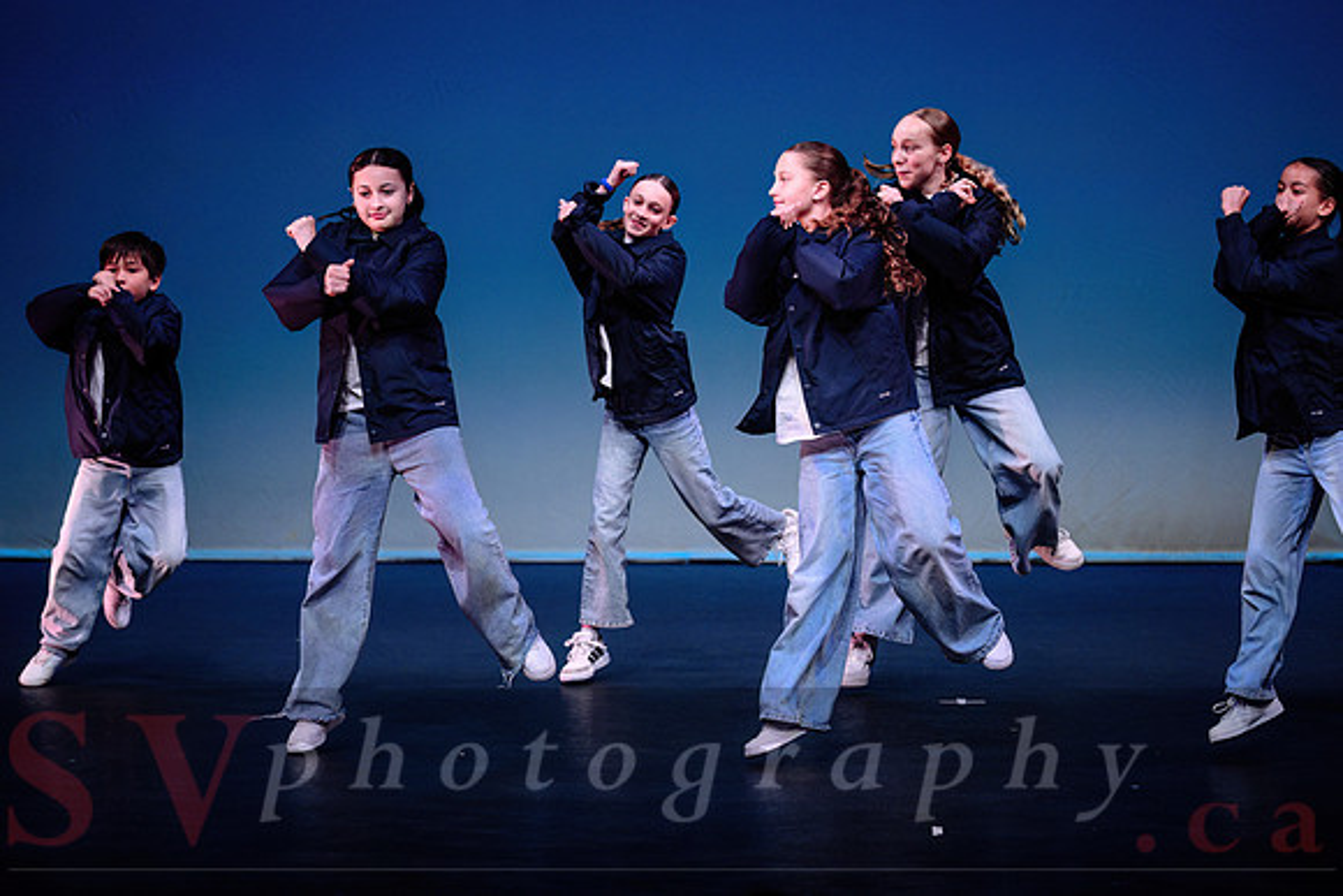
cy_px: 448
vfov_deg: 8.2
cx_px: 627
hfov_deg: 12.2
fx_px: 6266
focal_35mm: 168
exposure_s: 1/640
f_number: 2.8
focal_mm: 155
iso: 1600
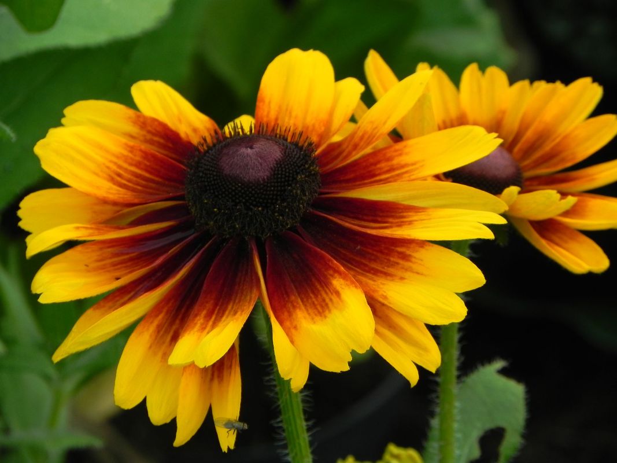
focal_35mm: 291
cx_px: 308
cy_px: 232
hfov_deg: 6.8
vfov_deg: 5.1
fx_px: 5186
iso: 160
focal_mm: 51.8
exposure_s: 1/20
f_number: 5
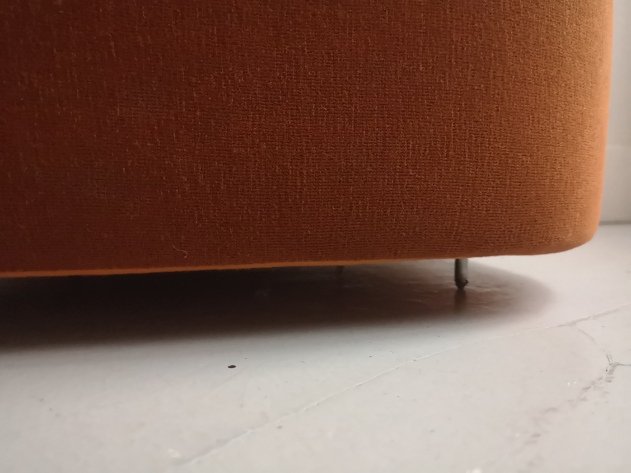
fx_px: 492
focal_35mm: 27
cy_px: 236
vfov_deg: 51.4
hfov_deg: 65.3
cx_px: 316
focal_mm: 3.95
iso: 800
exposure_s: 1/60
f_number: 1.8
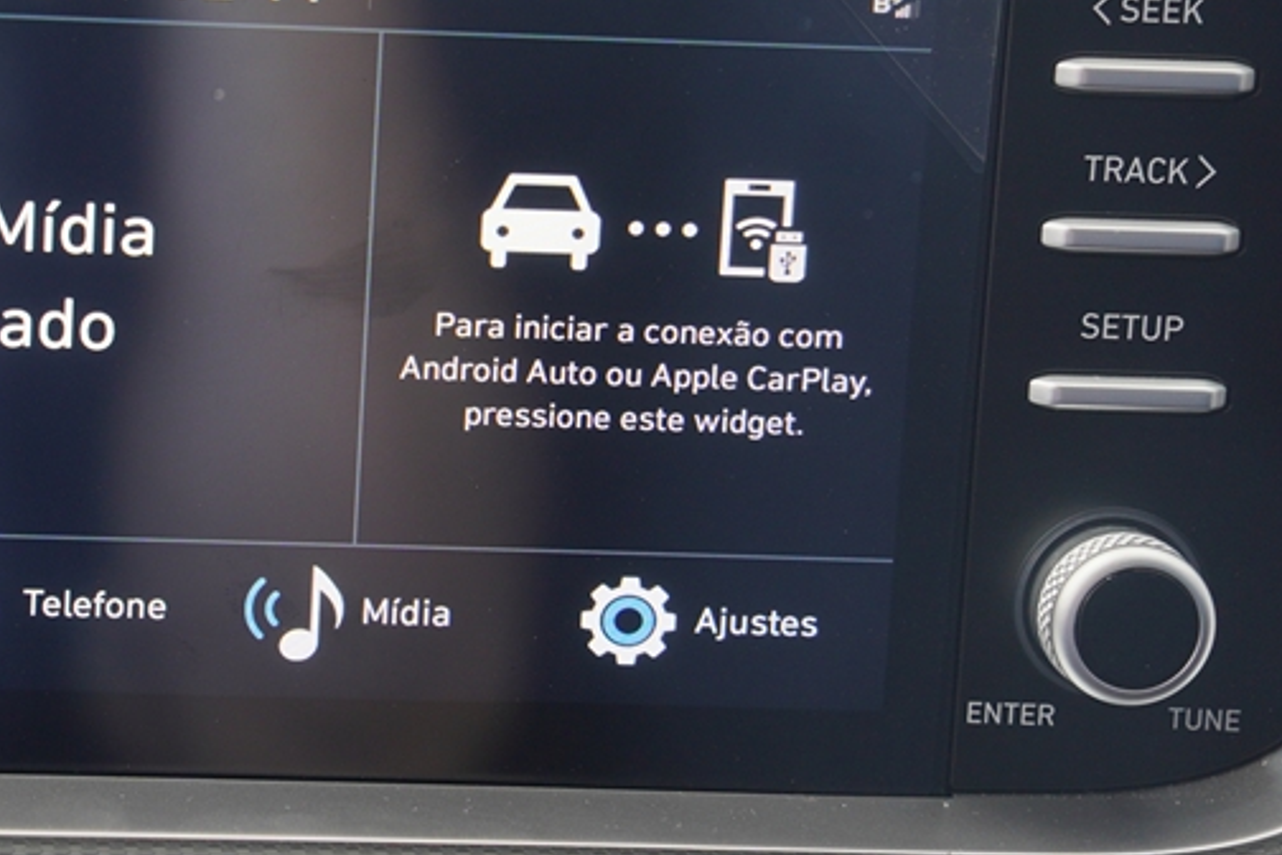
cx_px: 295
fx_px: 4344
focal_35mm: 122
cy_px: 337
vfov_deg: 11.2
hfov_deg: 16.7
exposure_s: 1/80
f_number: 2.8
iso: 160
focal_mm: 40
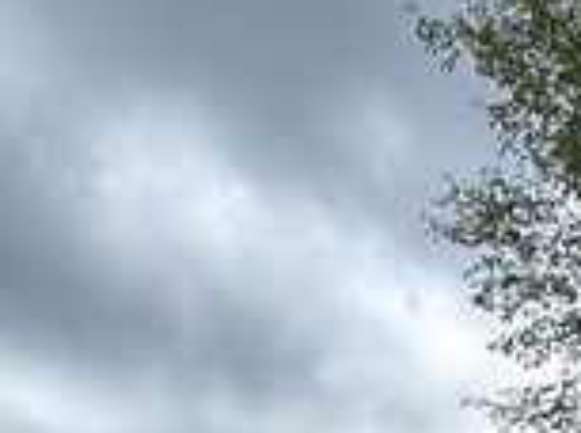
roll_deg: +0.5
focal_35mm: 94
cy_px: 805
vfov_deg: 13.8
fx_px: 1574
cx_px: 699
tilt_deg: +7.0
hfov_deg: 19.7
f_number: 2.2
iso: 50
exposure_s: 1/812
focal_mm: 2.22
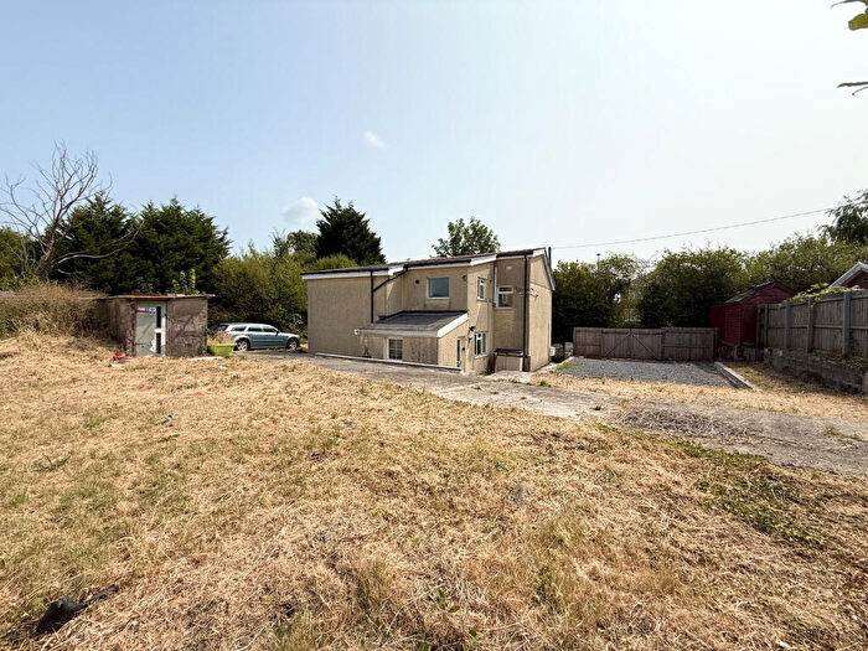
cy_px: 326
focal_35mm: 14
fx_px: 351
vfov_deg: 85.7
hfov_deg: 102.1
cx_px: 434
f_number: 2.2
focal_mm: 2.22
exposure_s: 1/2976
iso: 50
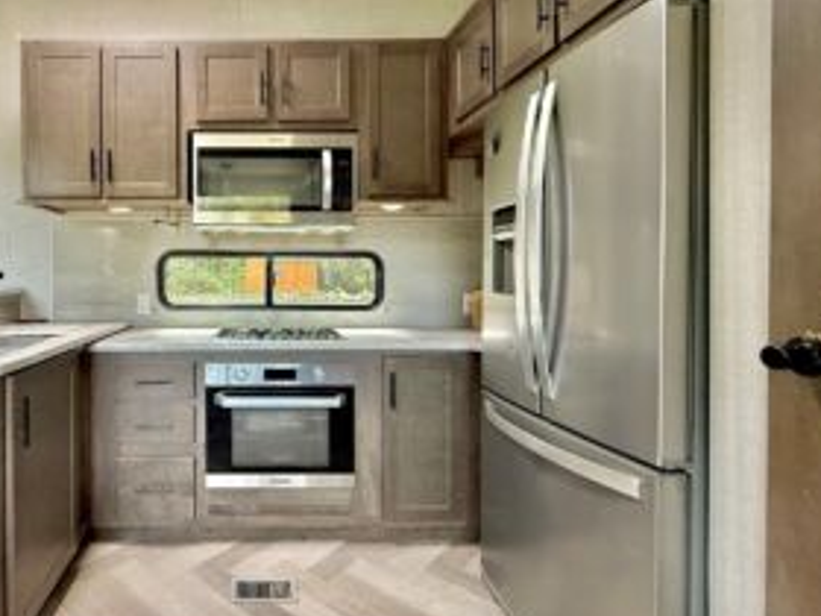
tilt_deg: -1.4
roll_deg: +1.3
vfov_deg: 65.9
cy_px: 296
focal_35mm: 20
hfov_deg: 79.3
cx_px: 279
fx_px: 474
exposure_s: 1/66
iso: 320
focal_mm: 2.22
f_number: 2.2
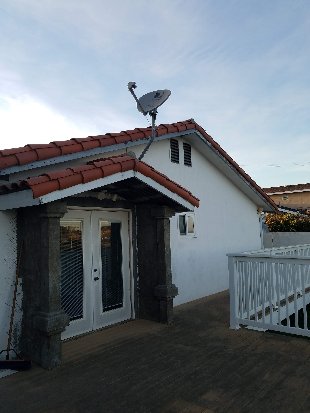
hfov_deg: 53.1
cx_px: 155
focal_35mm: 26
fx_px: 310
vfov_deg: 67.3
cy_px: 206
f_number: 1.7
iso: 50
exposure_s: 1/512
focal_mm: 4.2
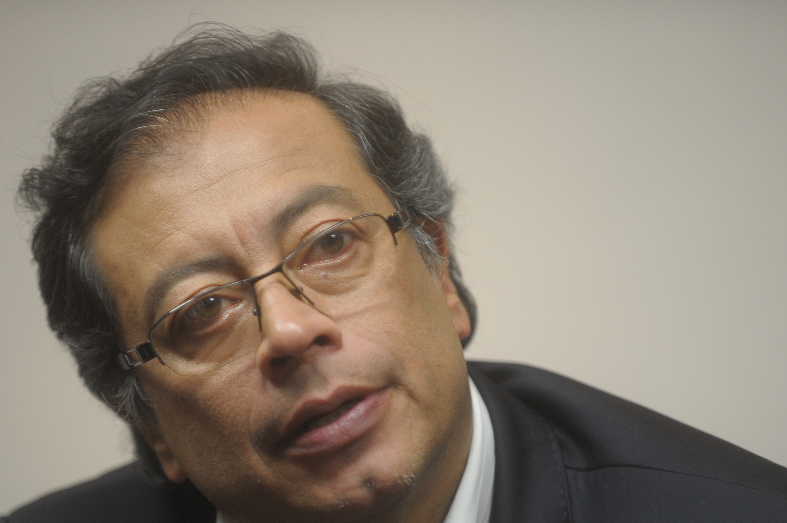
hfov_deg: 8.4
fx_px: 5330
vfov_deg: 5.6
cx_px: 401
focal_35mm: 244
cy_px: 339
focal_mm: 180
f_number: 2.8
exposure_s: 1/250
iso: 1600
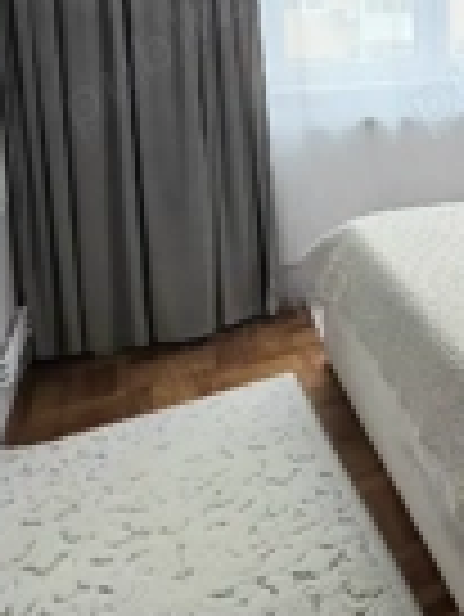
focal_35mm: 38
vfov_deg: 44.9
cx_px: 644
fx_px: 678
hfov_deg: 28.6
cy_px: 72
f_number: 1.9
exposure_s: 1/50.3
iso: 400
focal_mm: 2.2
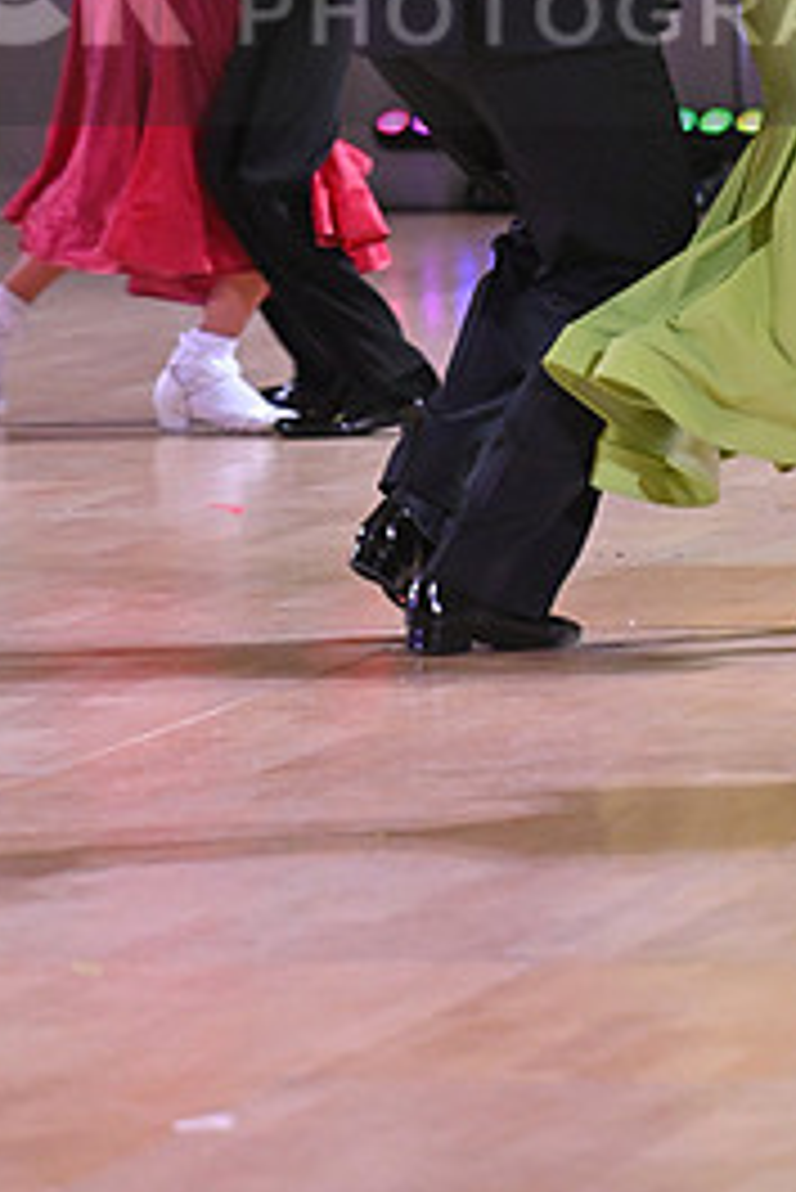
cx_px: 510
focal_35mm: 437
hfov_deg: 3.2
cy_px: -22
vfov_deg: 4.7
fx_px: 14474
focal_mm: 200
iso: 4000
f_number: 5
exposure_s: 1/400
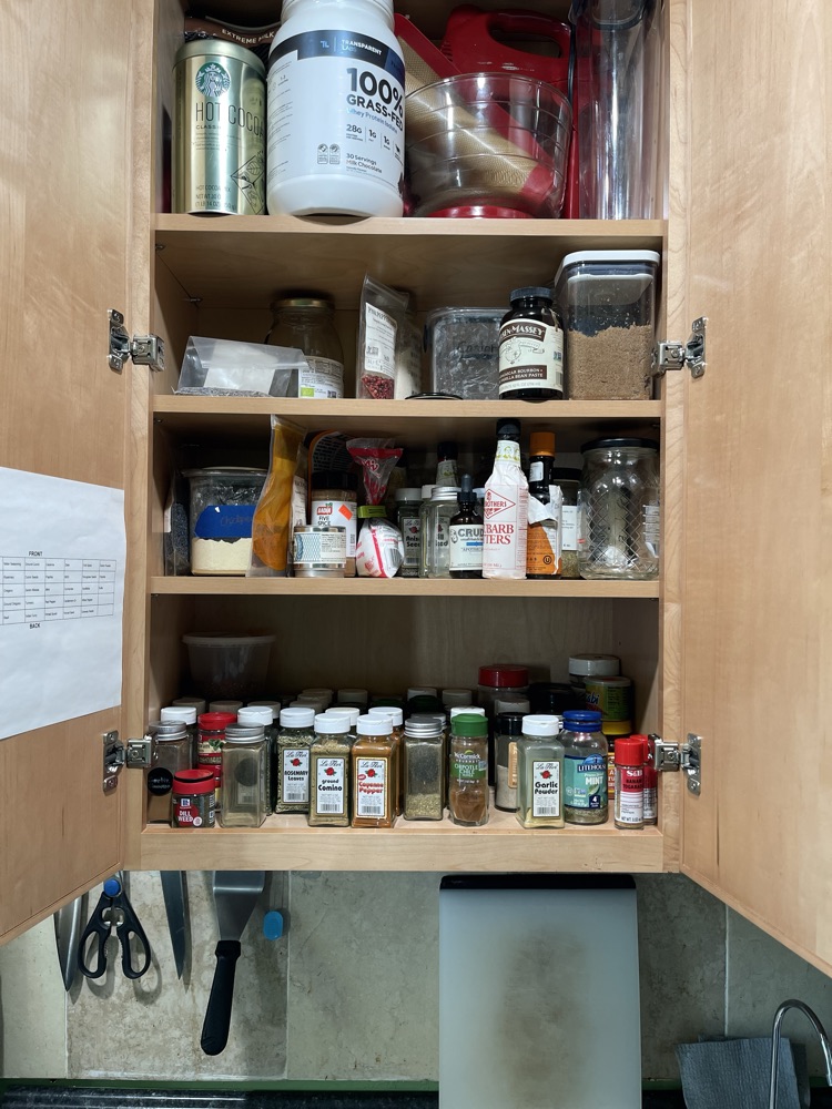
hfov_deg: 53.1
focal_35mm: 26
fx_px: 833
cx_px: 416
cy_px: 554
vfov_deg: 67.3
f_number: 1.6
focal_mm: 5.1
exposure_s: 1/60
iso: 100
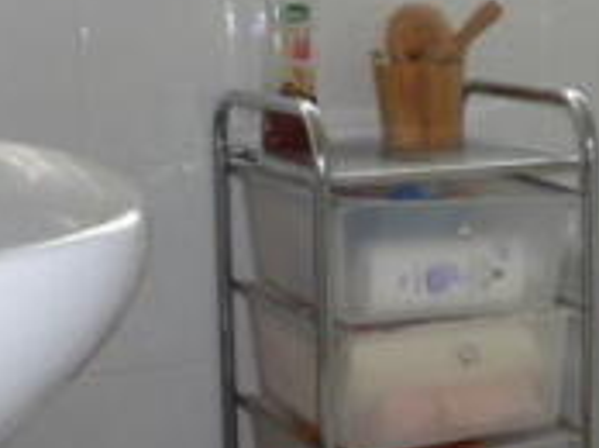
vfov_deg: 17.5
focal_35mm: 84
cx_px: 718
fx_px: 1452
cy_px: 146
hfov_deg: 21.6
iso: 100
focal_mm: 4.1
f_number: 3.3
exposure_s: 1/60
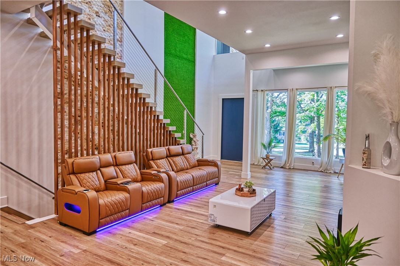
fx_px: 267
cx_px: 200
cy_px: 133
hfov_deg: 73.8
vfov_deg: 53.1
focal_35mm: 24
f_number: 3.5
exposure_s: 1/125
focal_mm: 16
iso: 100
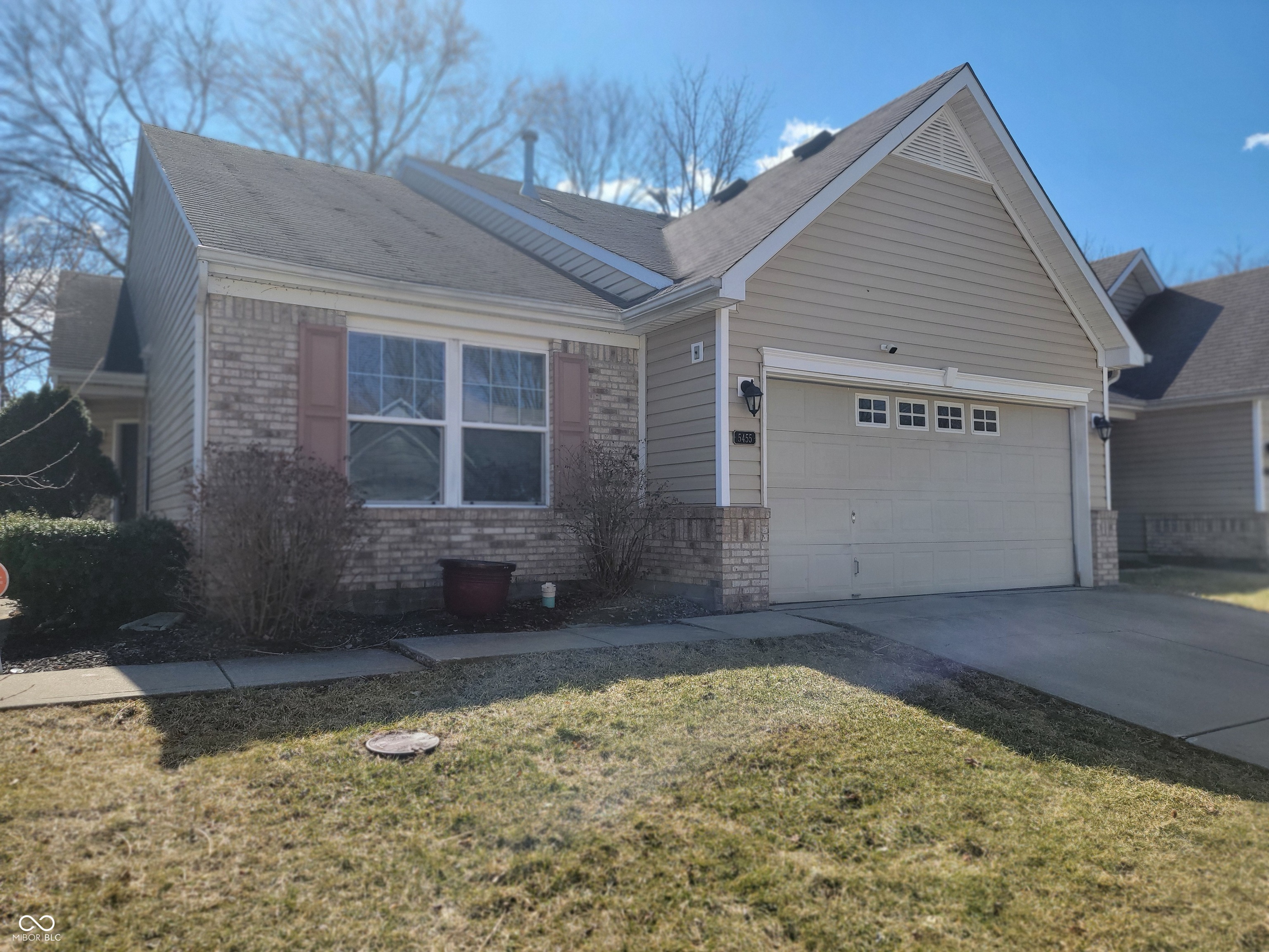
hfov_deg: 71.6
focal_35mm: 24
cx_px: 634
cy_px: 476
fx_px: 880
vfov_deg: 56.8
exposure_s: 1/805
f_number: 1.8
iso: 16
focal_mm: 6.7
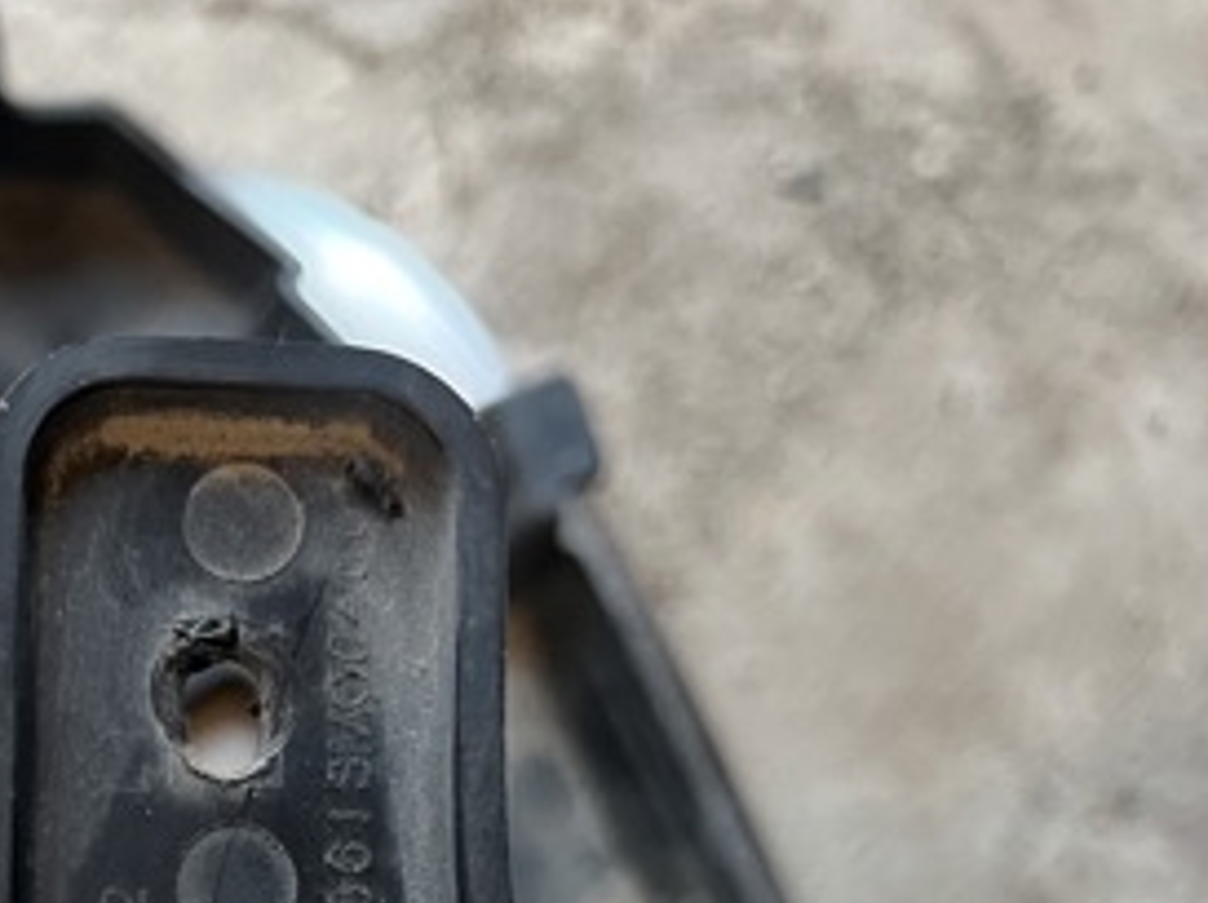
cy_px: 1038
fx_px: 2126
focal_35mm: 61
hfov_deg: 29.7
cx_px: 13
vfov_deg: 22.4
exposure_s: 1/50
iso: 250
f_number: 1.5
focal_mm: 5.7
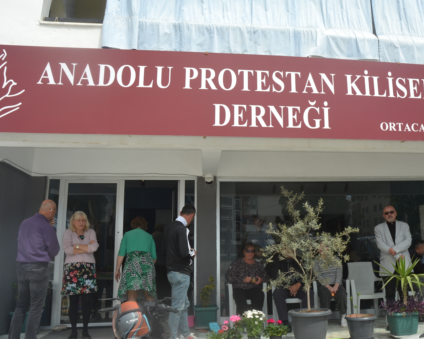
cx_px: 279
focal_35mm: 35
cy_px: 150
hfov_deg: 50.7
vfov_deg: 42.2
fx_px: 439
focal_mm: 18
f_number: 7.1
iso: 100
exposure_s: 1/200
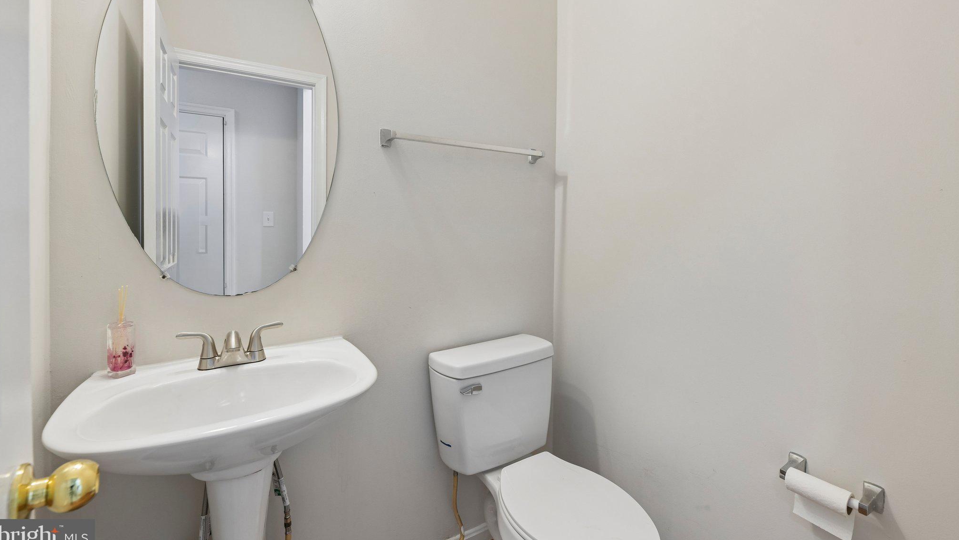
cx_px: 476
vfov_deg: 63.6
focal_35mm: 17
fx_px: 432
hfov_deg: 95.9
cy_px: 229
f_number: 8
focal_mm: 16
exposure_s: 1/15
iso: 360
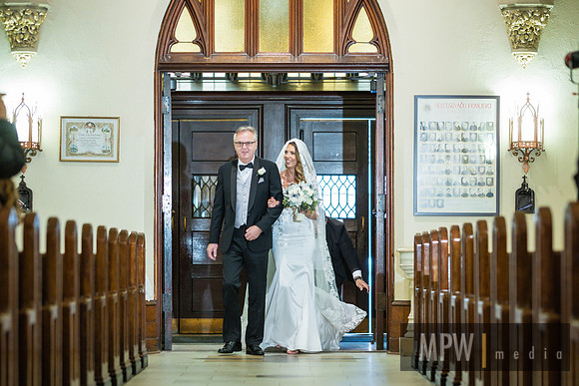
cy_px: 193
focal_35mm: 141
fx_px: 2261
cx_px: 290
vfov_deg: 9.8
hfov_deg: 14.6
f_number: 2
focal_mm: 90
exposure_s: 1/125
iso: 1250
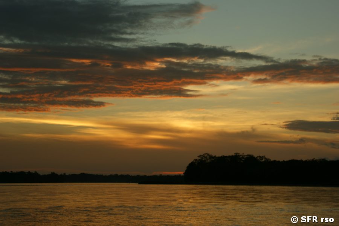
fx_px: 706
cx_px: 170
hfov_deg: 27.0
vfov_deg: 18.2
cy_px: 113
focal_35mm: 75
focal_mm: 50
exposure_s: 1/100
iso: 100
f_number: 6.3
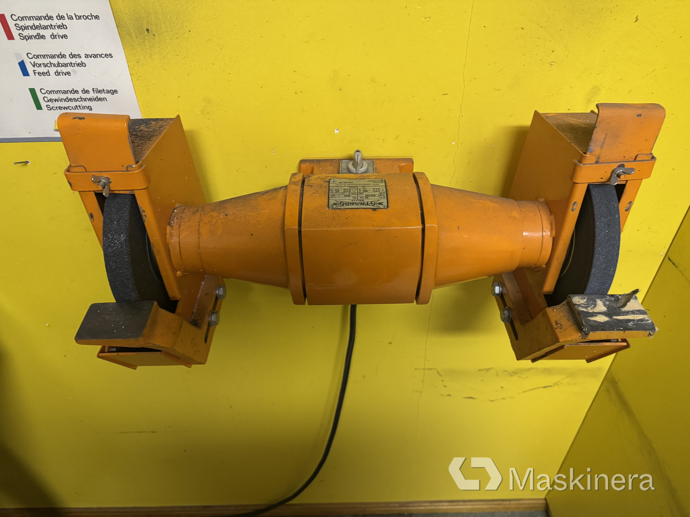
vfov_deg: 56.8
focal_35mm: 24
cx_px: 345
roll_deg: +0.0
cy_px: 258
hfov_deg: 71.6
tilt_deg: -37.9
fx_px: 478
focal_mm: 6.76
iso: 500
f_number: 1.78
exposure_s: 1/50
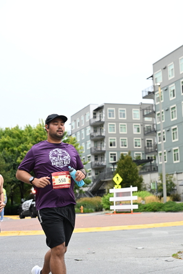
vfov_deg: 32.4
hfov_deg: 21.9
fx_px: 473
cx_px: 102
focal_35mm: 62
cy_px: 136
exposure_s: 1/800
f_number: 4
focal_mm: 50
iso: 1600
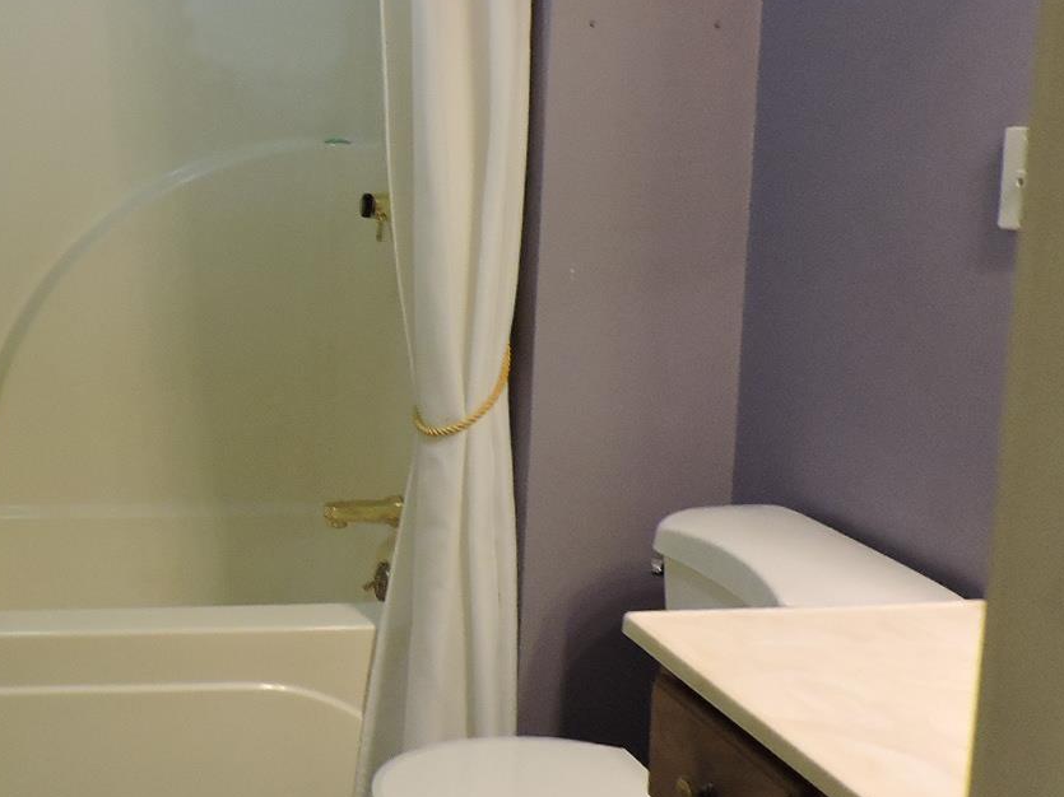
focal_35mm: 46
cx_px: 50
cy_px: 303
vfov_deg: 31.4
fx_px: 1414
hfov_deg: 37.7
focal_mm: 4.3
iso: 400
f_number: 3
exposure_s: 1/25
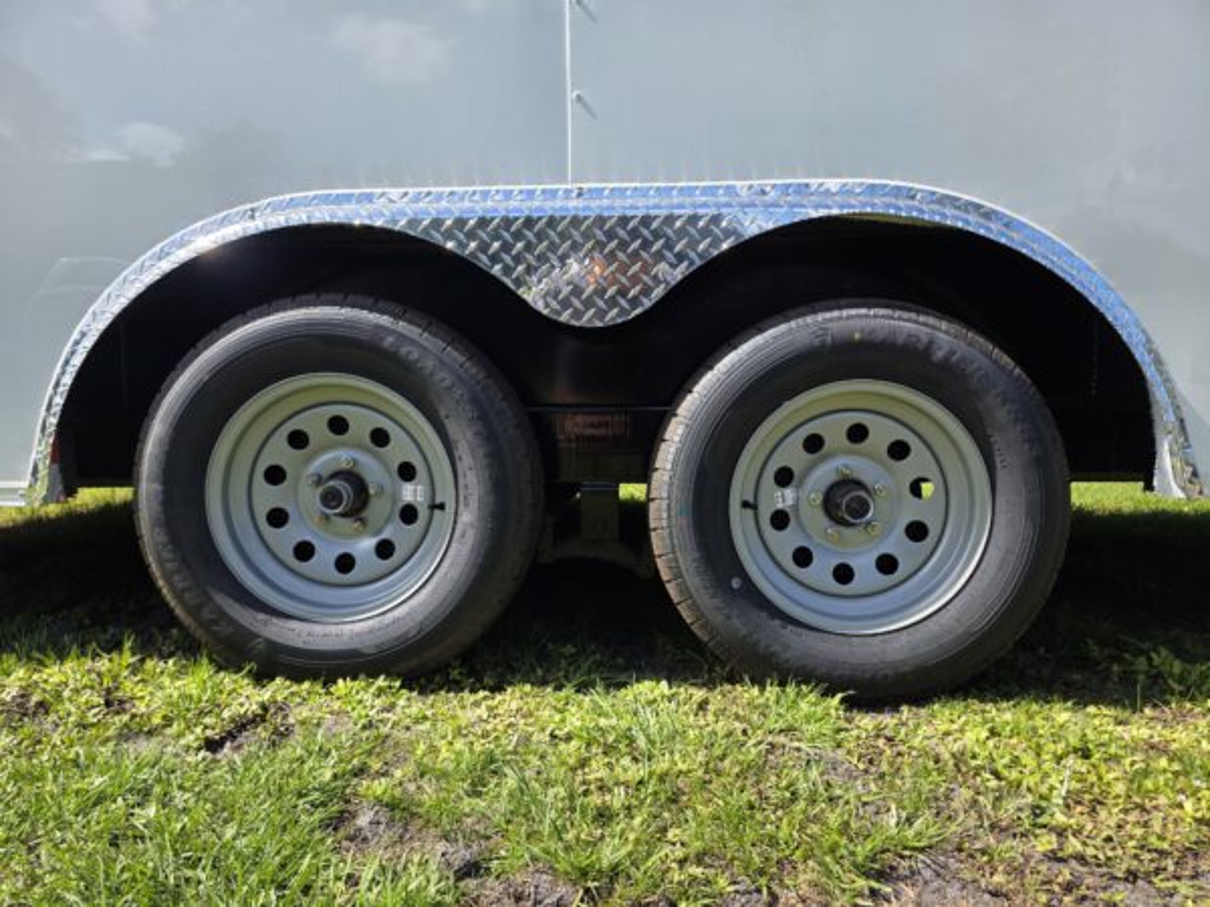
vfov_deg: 58.9
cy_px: 454
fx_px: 804
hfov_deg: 73.9
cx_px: 605
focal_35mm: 23
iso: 80
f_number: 1.7
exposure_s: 1/2745
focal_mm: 6.3
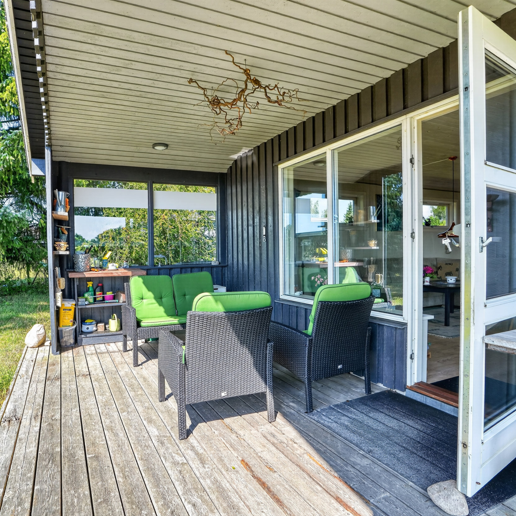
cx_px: 221
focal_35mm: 21
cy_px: 261
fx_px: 354
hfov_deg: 71.8
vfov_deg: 72.1
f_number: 8
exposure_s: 1/40
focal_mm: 16
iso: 400
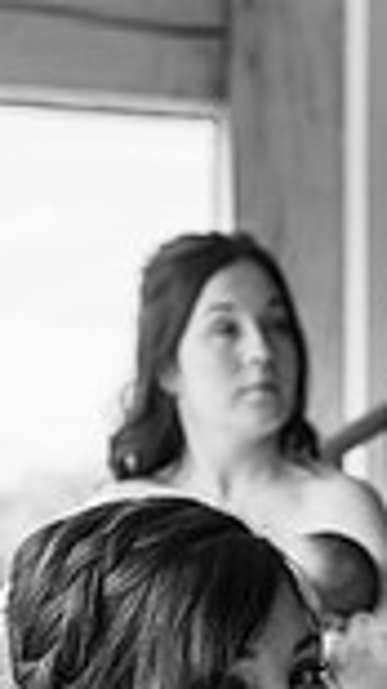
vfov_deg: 18.5
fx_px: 1937
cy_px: 947
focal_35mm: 106
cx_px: 469
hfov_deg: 11.2
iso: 100
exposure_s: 1/400
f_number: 3.2
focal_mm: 35
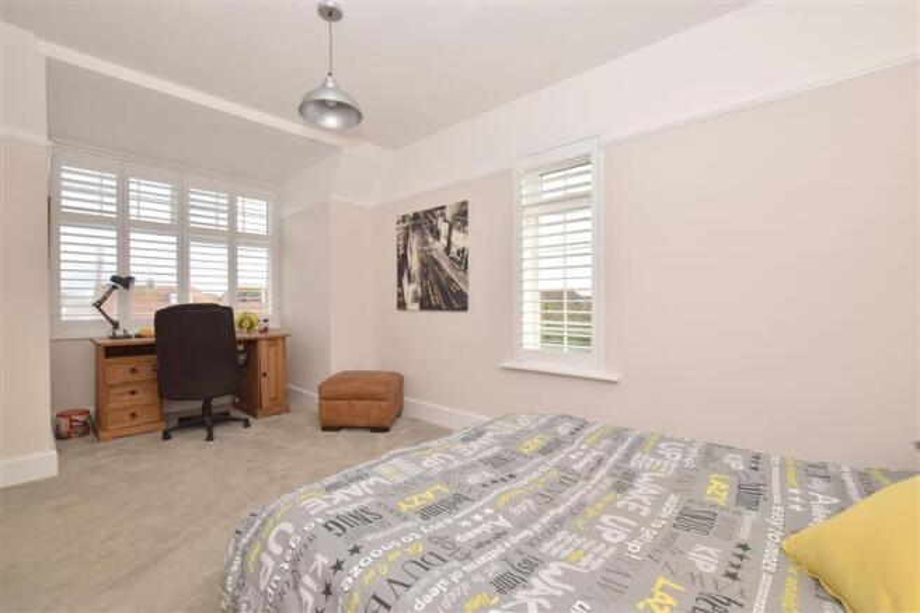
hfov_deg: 100.4
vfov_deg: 77.3
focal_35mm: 15
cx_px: 460
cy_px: 306
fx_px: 383
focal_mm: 10
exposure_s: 1/200
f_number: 9
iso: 500
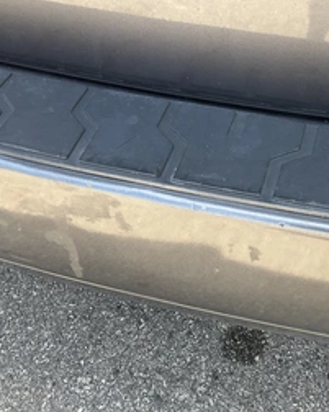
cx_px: 213
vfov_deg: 41.1
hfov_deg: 33.2
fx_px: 549
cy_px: 240
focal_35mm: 45
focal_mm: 3
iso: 25
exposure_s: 1/172
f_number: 1.8
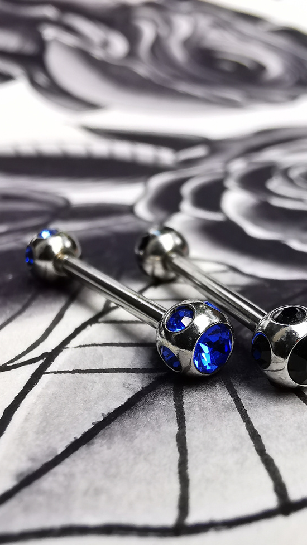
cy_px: 275
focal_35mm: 39
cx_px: 184
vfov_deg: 51.6
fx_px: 564
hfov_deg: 30.3
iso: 50
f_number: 2.2
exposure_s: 1/109
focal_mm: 2.35
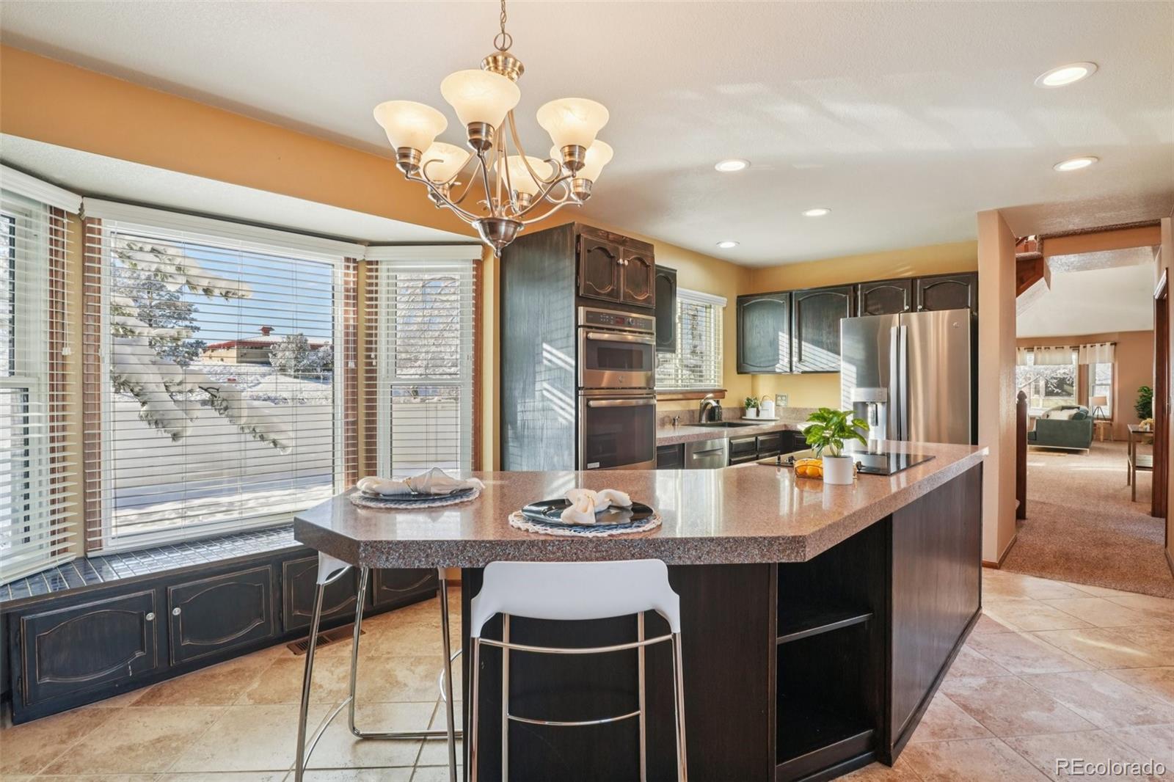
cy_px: 391
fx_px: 538
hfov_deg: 95.0
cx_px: 587
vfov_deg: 72.0
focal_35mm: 16
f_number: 8
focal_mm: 11
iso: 100
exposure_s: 1/30
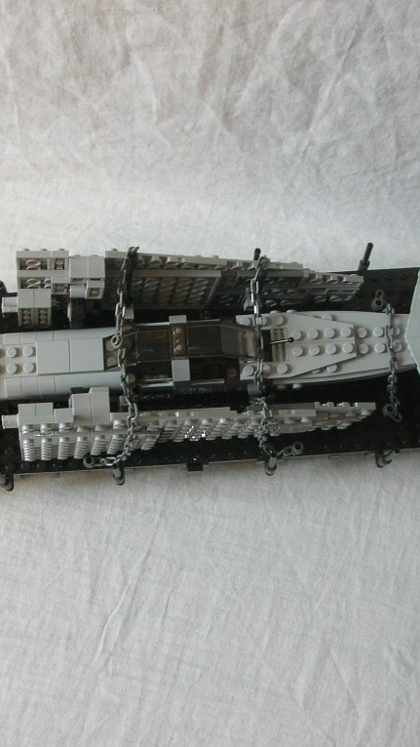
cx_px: 197
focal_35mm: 51
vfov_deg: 40.6
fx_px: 1010
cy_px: 374
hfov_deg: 23.5
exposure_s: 1/9.6
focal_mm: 5.8
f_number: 2.8
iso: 50
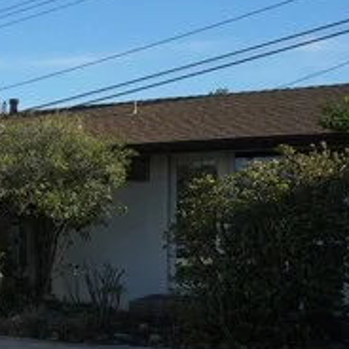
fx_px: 947
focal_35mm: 83
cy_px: 259
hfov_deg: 18.3
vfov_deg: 20.7
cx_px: -190
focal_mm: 28
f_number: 8
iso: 400
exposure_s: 1/800
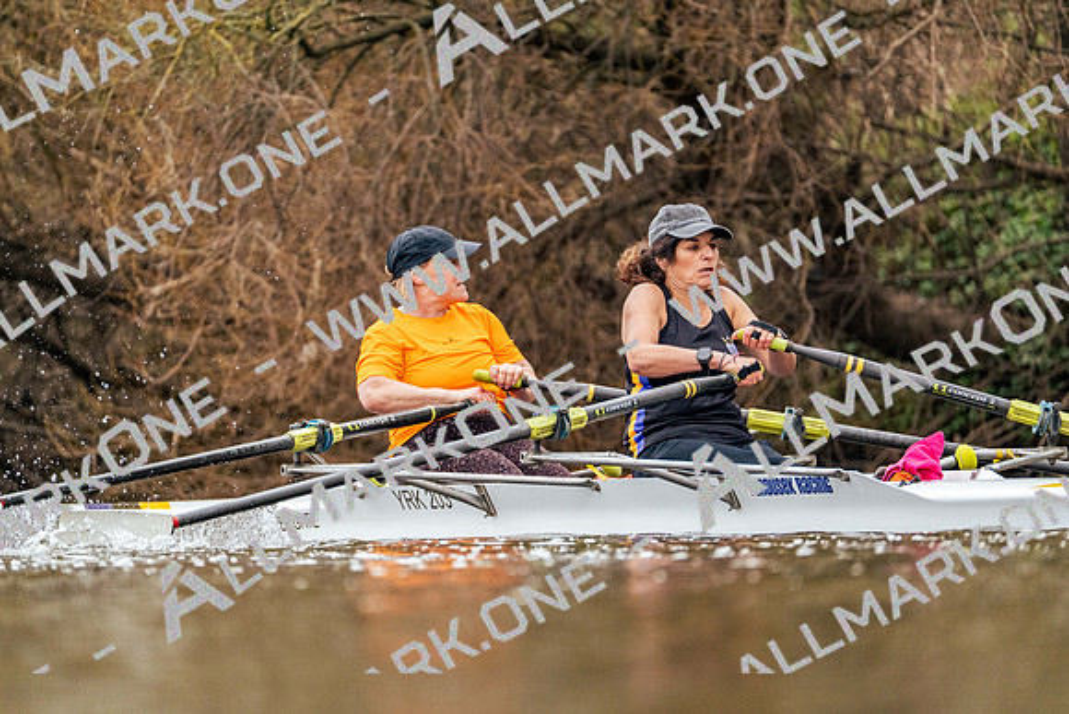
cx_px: 534
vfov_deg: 2.5
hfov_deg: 3.7
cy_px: 357
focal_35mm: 553
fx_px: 16424
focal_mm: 553
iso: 3200
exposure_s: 1/2000
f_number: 6.3
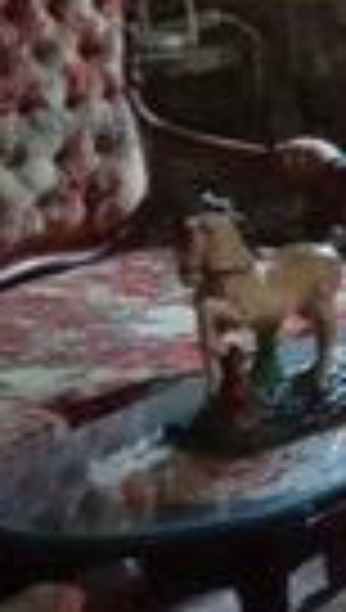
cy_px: -27
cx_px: 1101
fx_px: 2418
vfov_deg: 14.1
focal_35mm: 149
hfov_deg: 7.1
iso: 2491
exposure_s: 1/24
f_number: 1.8
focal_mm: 4.22
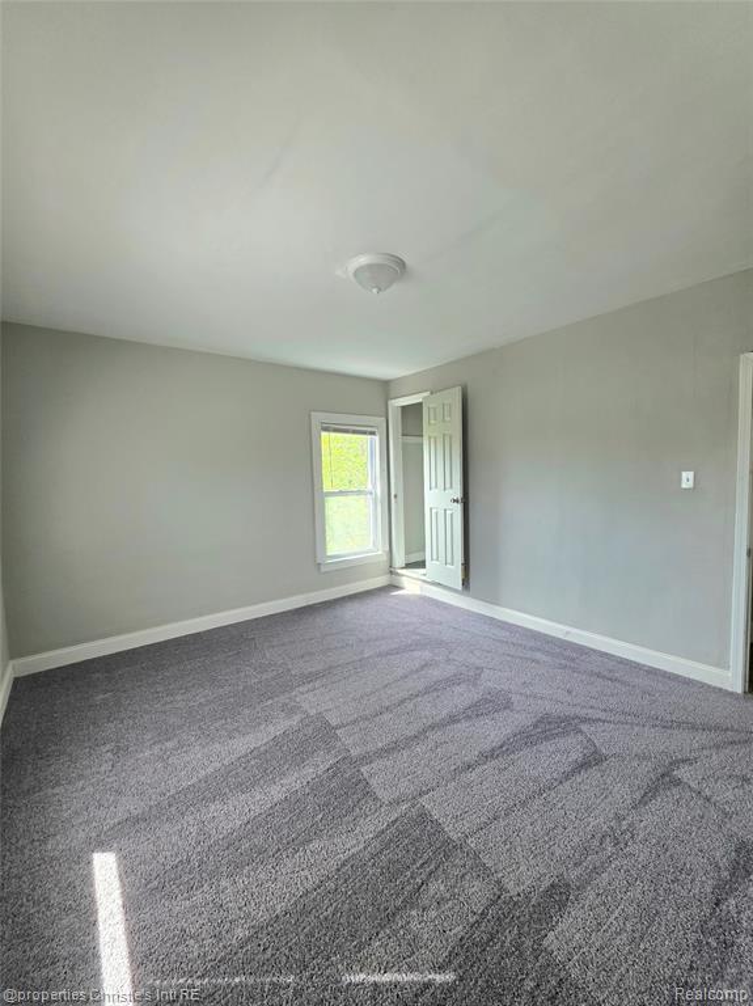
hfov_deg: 89.9
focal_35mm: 13
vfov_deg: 106.2
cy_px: 503
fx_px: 377
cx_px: 376
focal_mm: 2.2
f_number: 1.9
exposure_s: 1/120
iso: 80
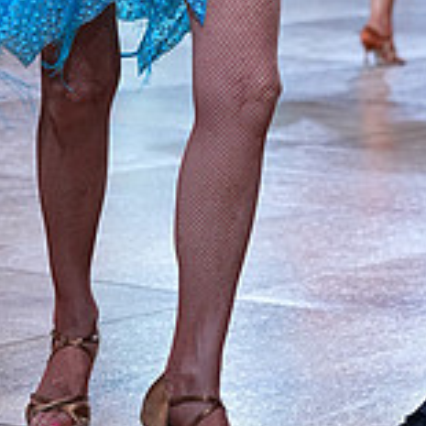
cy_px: -201
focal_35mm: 222
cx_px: 419
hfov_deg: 7.8
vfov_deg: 7.7
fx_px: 3091
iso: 800
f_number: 4
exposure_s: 1/400
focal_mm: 70
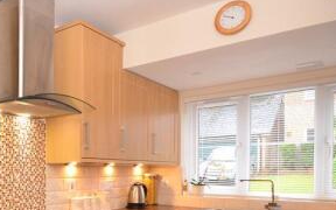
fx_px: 349
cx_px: 16
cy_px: 172
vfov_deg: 32.4
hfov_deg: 45.1
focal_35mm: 38
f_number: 6.3
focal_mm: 11
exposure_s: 1/15
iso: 640
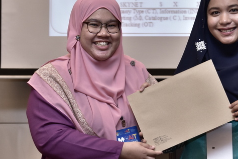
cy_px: 85
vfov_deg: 8.7
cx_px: 176
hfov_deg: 13.0
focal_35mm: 157
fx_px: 1038
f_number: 6.3
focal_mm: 62
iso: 1000
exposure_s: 1/50
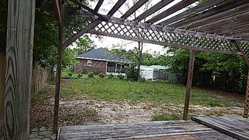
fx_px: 172
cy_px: 80
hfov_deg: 71.9
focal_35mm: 26
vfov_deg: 44.3
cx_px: 123
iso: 125
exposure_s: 1/160
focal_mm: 4
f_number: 3
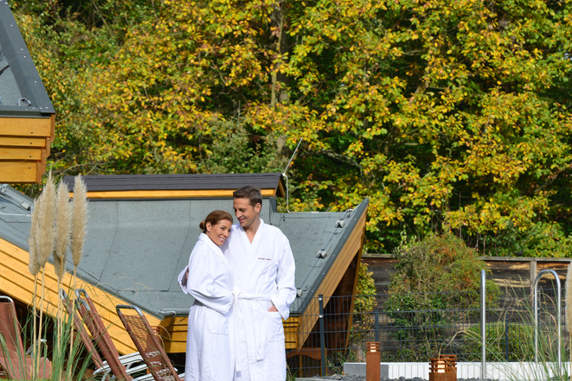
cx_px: 374
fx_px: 3003
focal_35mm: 189
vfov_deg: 7.3
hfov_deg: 10.9
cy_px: 278
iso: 200
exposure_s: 1/400
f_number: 8
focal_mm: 125
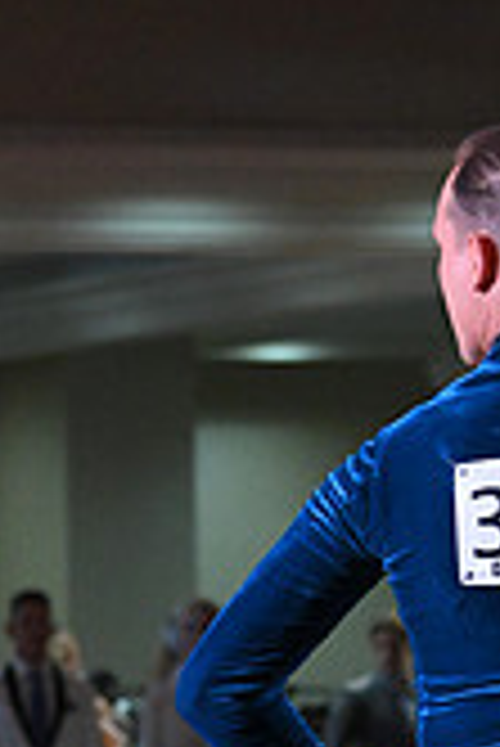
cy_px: 1004
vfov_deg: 5.3
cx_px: 74
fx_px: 8004
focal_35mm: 385
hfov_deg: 3.6
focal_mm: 110
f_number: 5.6
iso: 4000
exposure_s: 1/400
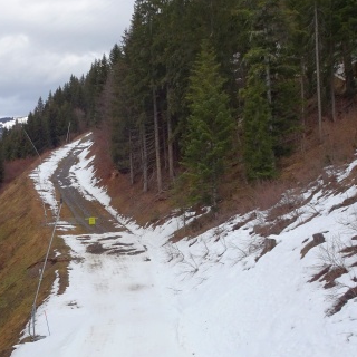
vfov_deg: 32.0
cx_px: 112
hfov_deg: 31.9
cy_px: 224
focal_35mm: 53
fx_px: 618
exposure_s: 1/400
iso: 80
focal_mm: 4.1
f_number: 3.5
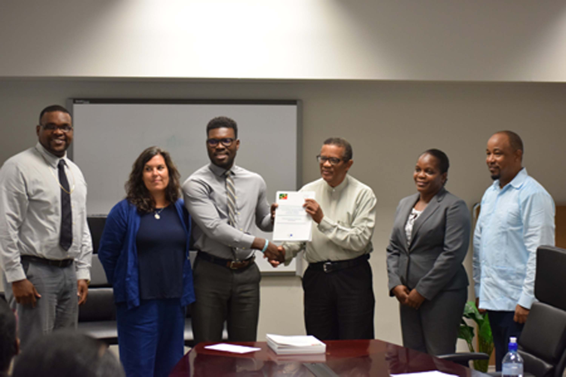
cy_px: 188
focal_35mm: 82
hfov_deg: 24.6
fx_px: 1297
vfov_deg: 16.6
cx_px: 283
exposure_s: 1/60
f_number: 4
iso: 1250
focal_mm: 55
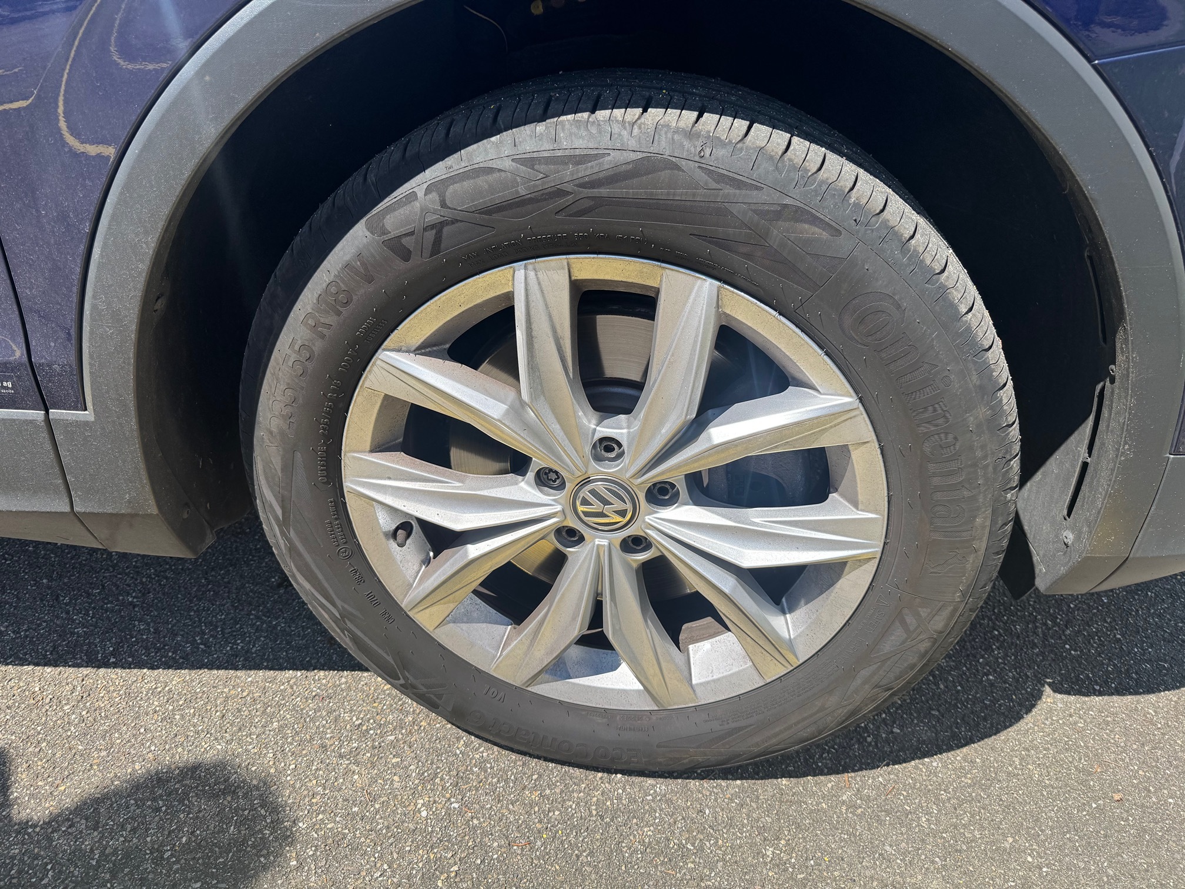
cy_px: 444
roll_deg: -3.6
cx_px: 592
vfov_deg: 56.8
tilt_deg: -28.0
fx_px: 822
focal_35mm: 24
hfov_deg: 71.6
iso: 80
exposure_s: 1/2105
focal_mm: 6.76
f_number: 1.78
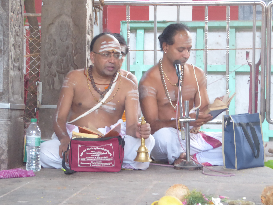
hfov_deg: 13.2
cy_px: 102
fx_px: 1183
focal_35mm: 150
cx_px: 136
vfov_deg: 9.9
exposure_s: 1/6
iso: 400
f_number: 5.3
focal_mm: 24.2
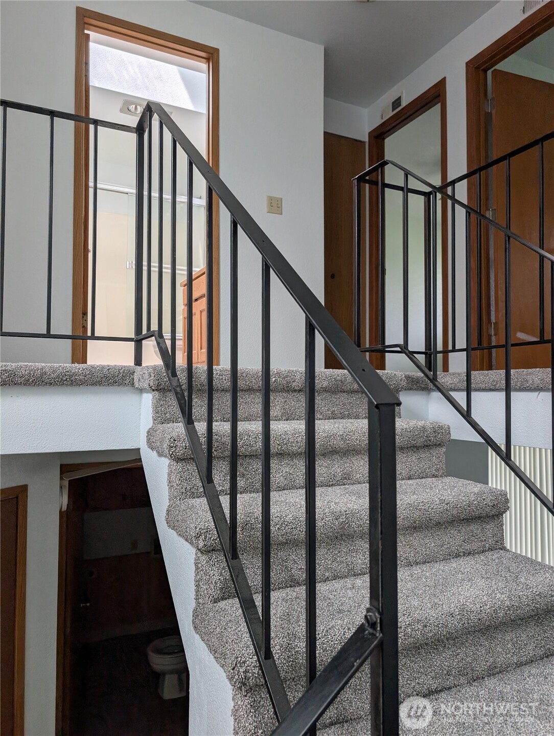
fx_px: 511
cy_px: 368
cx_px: 277
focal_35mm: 24
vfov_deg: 71.5
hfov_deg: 57.0
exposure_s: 1/1912
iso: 68
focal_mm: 6.9
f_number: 1.68
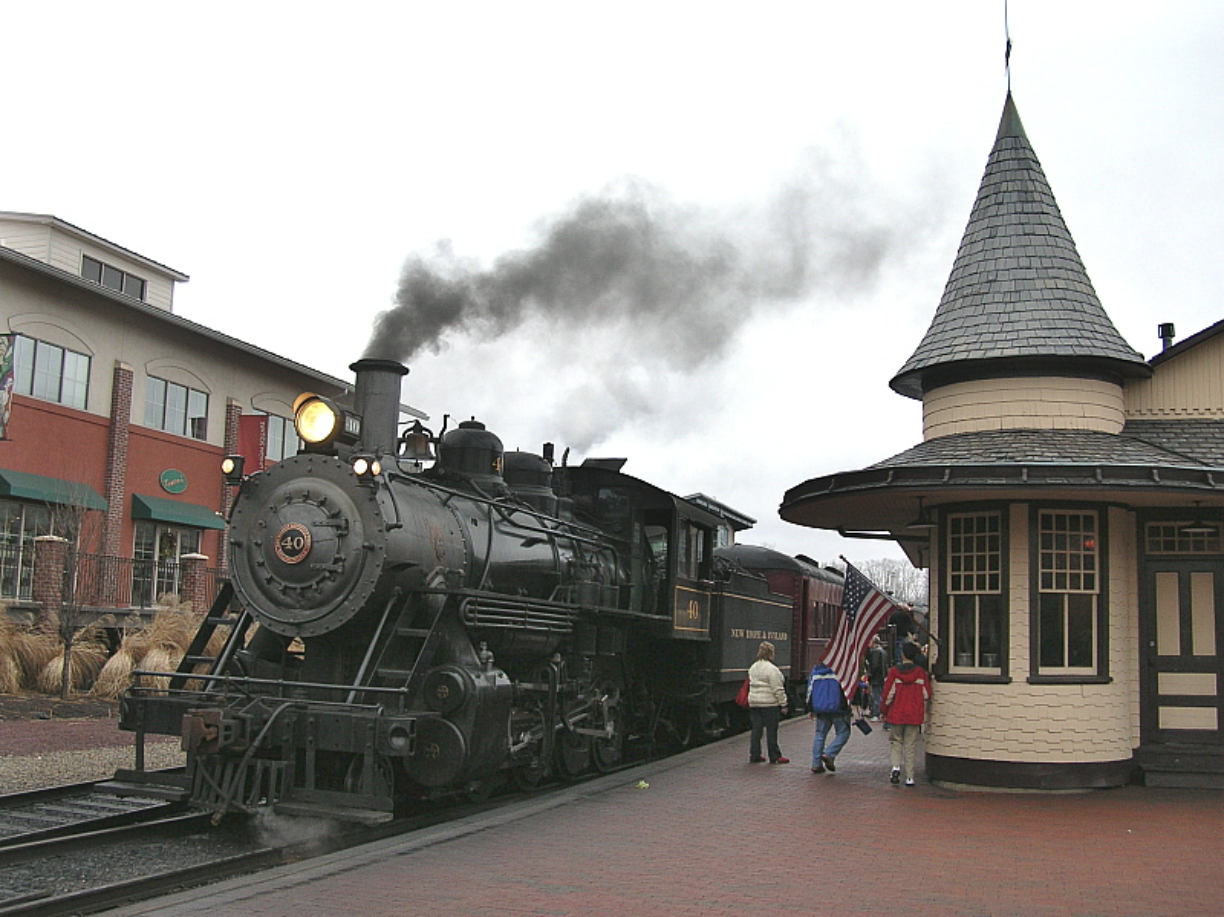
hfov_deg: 51.4
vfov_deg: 39.6
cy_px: 458
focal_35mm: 36
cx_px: 612
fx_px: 1272
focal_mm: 6
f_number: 2.7
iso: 50
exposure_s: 1/110
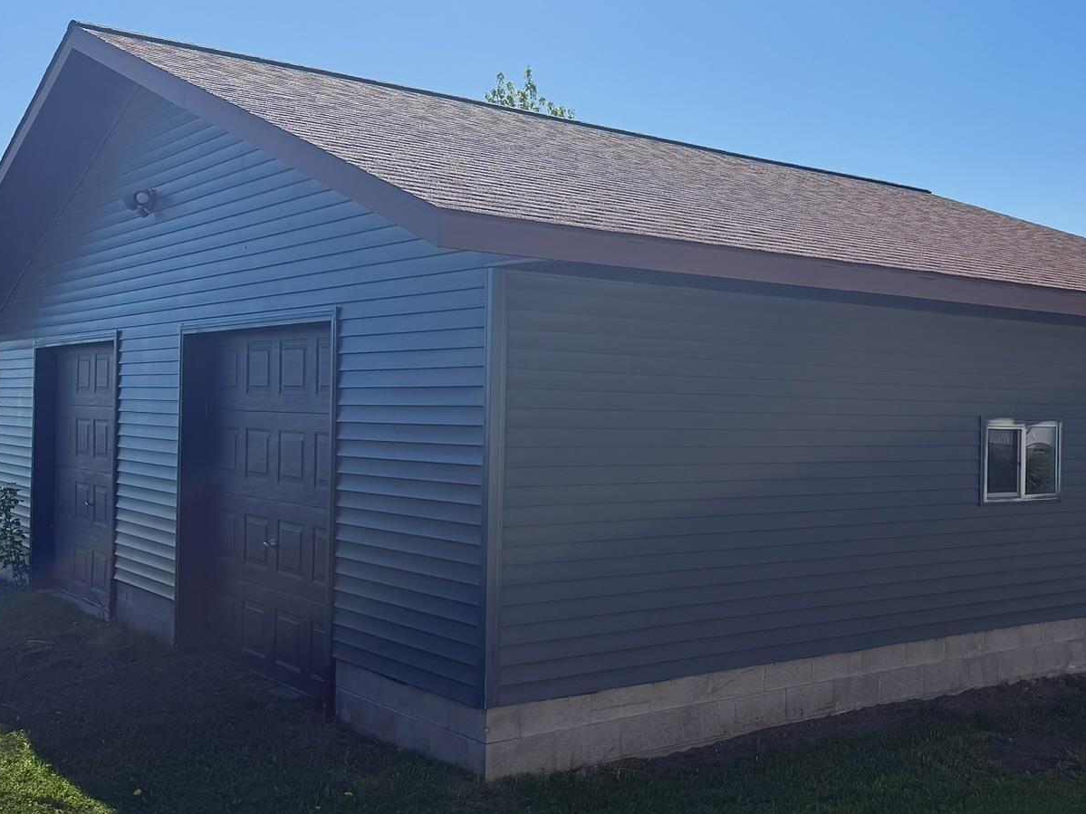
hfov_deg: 44.4
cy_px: 405
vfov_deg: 35.1
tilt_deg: +0.3
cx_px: 800
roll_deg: -0.6
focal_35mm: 41
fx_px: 1286
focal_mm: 6.76
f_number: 1.78
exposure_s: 1/4975
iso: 80
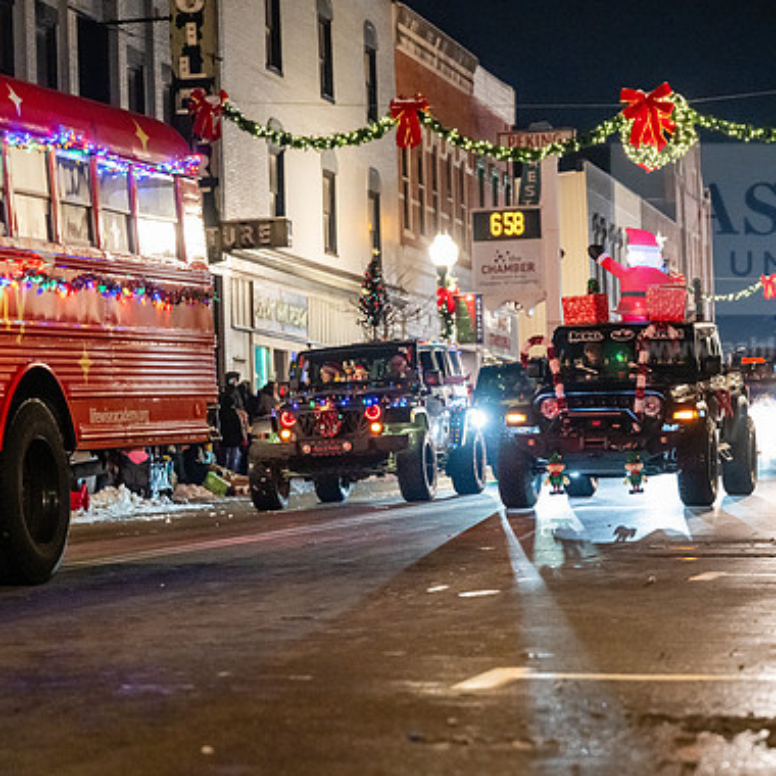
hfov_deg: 15.4
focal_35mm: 113
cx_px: 549
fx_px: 2866
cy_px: 391
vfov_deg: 15.4
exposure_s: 1/160
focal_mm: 87
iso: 8000
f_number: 3.2
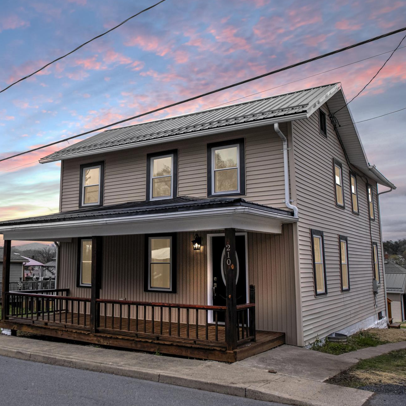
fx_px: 571
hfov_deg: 38.2
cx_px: 103
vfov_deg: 39.2
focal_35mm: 43
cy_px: 197
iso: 320
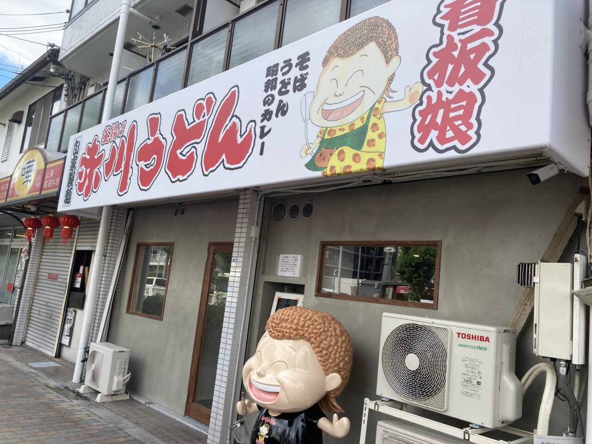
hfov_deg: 63.4
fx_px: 479
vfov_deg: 49.7
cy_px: 222
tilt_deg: +10.7
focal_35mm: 28
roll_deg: -7.8
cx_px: 296
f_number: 1.8
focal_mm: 3.99
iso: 20
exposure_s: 1/592
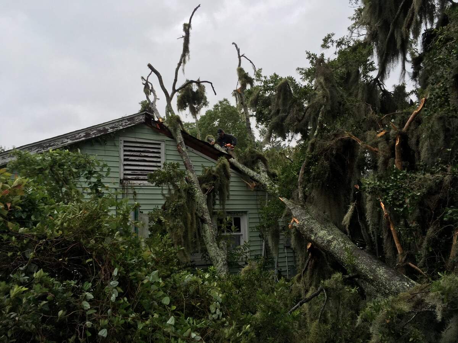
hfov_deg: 61.7
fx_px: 384
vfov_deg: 48.2
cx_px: 229
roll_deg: +0.7
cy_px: 172
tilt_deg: +6.2
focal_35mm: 29
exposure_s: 1/40
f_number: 2.2
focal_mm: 4.15
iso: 25
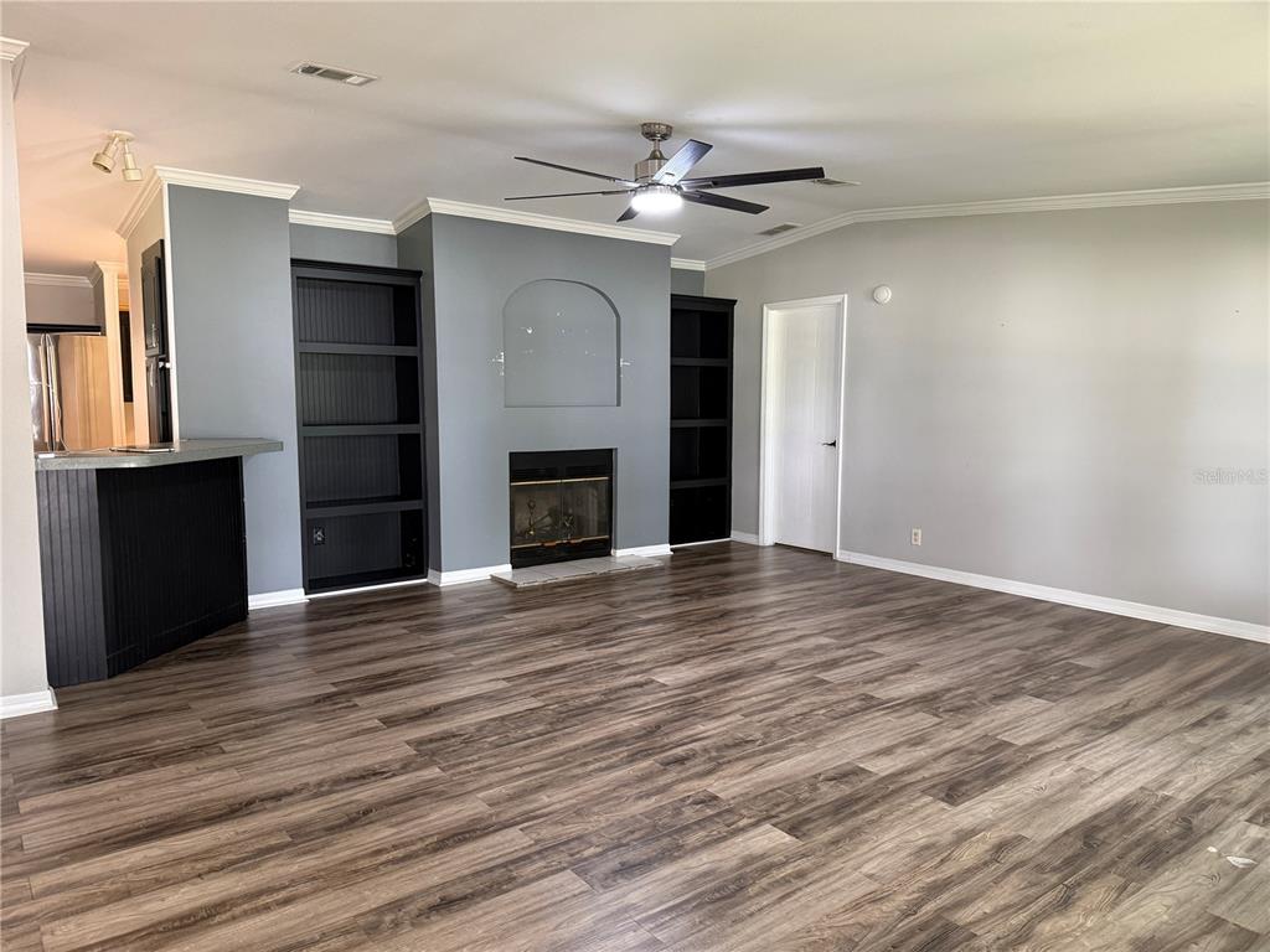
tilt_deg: -5.2
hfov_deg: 71.6
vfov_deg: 56.8
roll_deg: -0.1
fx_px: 881
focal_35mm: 24
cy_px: 476
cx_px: 635
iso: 320
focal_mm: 6.76
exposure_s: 1/60
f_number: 1.78
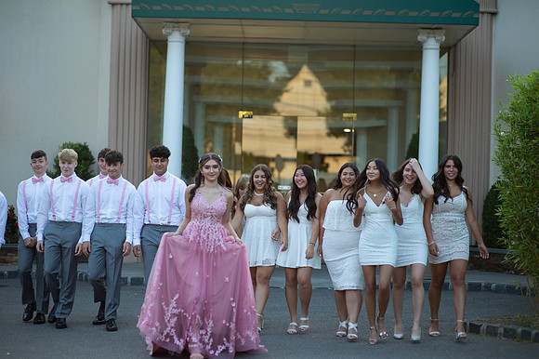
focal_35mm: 85
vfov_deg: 16.1
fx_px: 1272
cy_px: 180
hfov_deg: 23.9
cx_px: 270
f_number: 2
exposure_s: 1/1000
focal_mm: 85
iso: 250
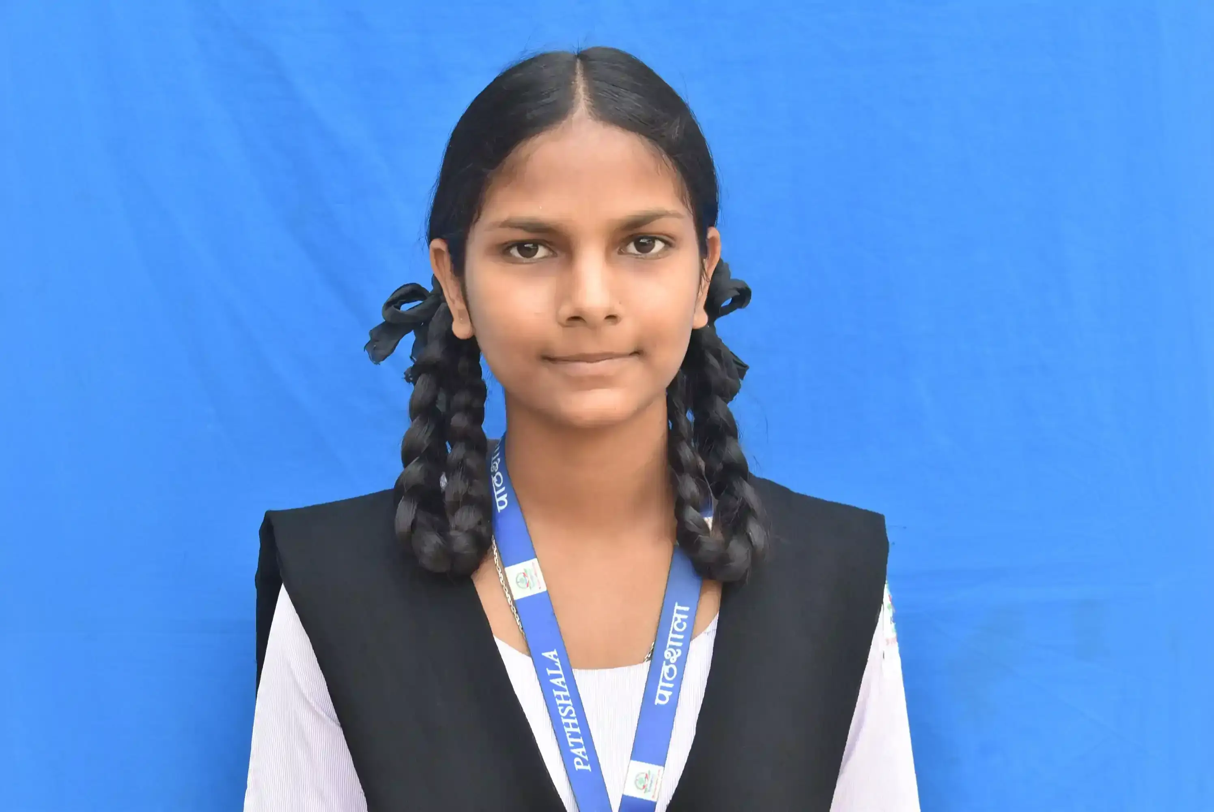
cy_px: 406
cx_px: 607
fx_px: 2430
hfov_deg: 28.1
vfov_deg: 19.0
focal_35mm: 72
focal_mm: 48
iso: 400
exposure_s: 1/60
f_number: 8
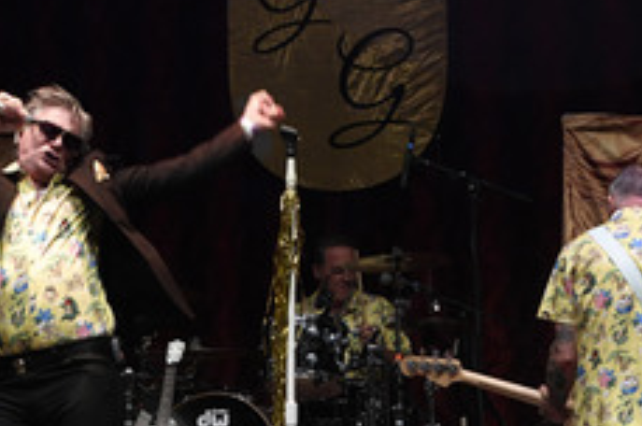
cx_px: 335
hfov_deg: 28.5
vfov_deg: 19.1
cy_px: 286
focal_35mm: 71
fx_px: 1264
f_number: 3.5
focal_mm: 36
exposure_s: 1/200
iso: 1600
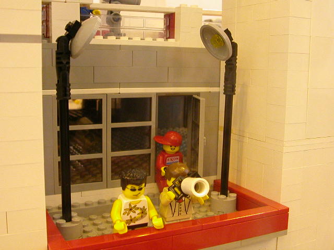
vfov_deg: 33.6
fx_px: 415
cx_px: 167
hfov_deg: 43.9
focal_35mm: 43
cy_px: 125
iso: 400
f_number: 2.9
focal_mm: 6.6
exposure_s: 1/24.2
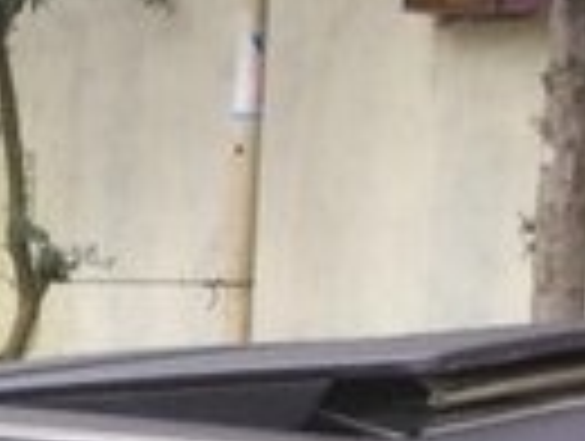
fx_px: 2489
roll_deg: -2.7
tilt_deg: -15.2
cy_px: 785
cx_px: -68
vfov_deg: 9.6
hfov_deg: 13.1
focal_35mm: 147
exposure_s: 1/33
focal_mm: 4.15
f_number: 2.2
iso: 125
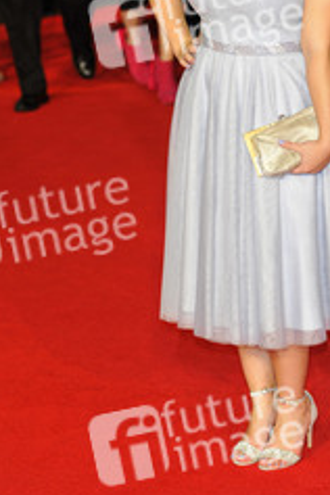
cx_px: 258
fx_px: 2131
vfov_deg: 13.2
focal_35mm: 155
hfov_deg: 8.8
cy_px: 123
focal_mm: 92
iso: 1000
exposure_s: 1/250
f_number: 4
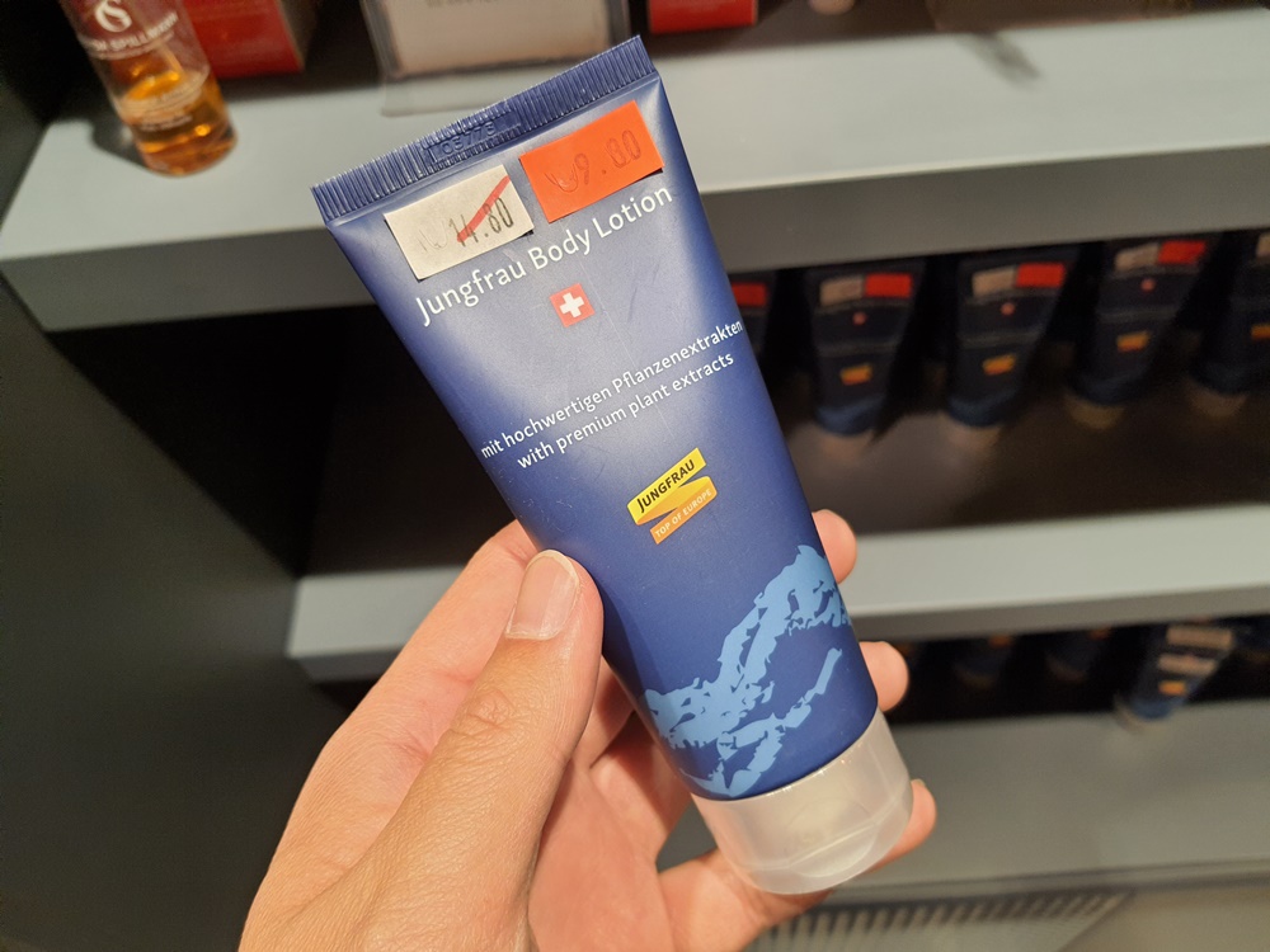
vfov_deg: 53.1
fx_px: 954
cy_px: 476
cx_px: 635
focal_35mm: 26
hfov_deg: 67.3
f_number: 1.7
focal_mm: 4.32
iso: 100
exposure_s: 1/120
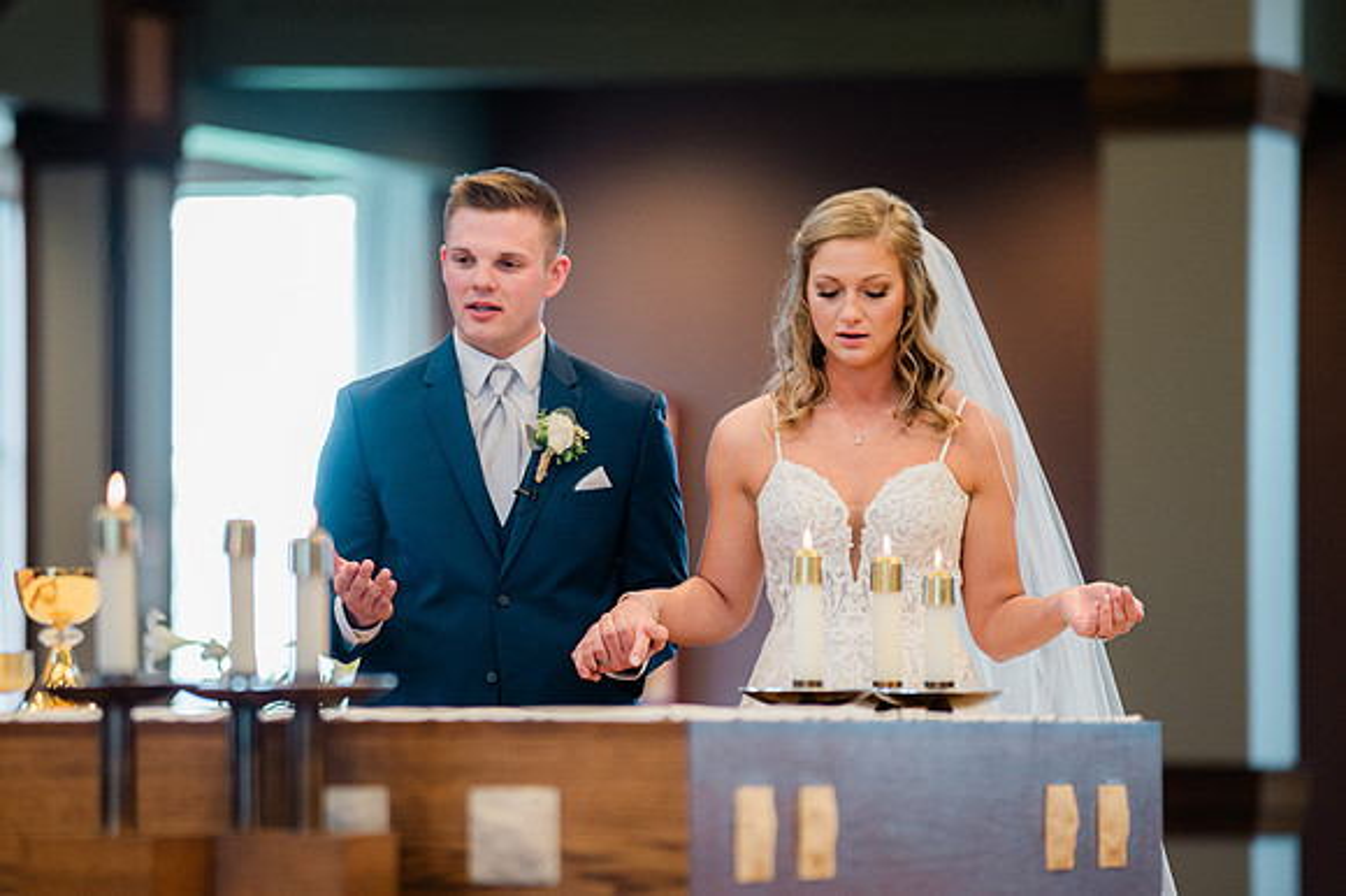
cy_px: 495
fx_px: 8357
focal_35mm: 224
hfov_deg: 9.2
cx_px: 593
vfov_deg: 6.1
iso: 1000
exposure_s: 1/250
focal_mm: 200
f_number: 2.8
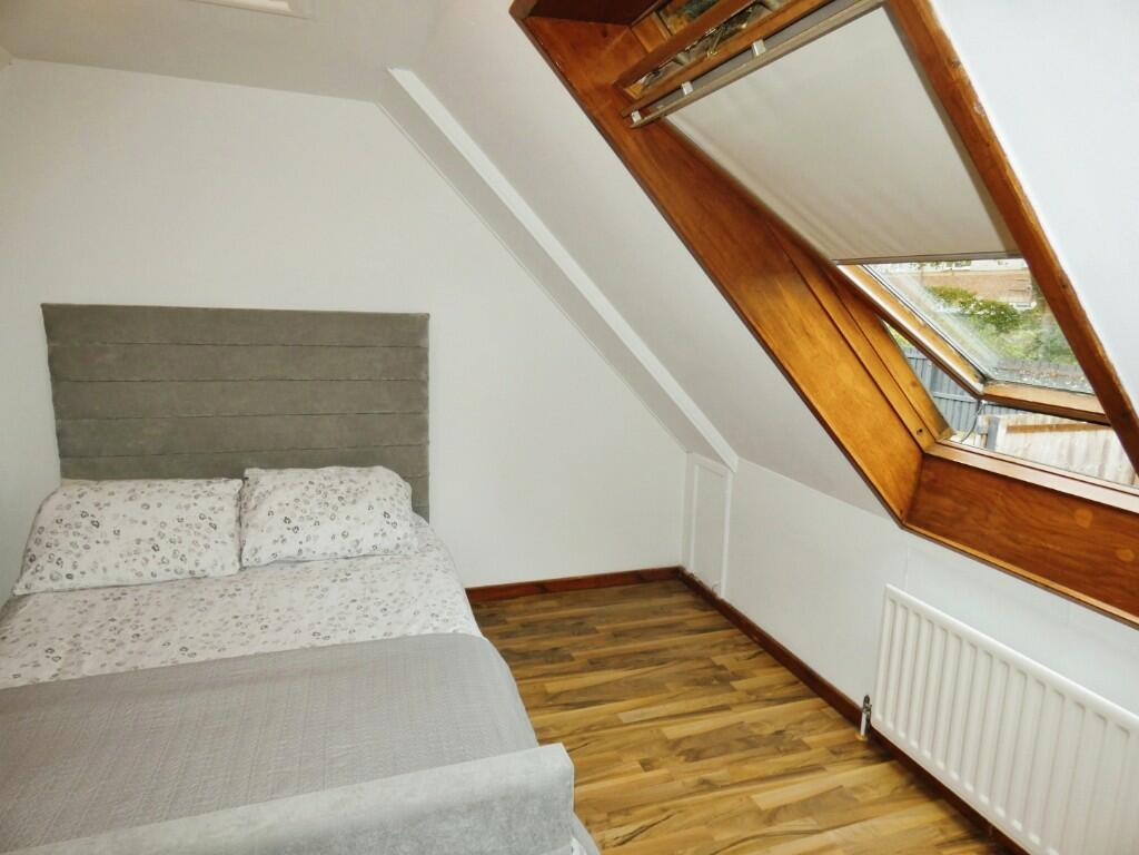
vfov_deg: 66.0
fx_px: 658
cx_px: 570
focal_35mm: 20
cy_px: 428
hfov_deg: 81.7
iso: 100
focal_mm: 3.6
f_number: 2.8
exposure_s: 1/60
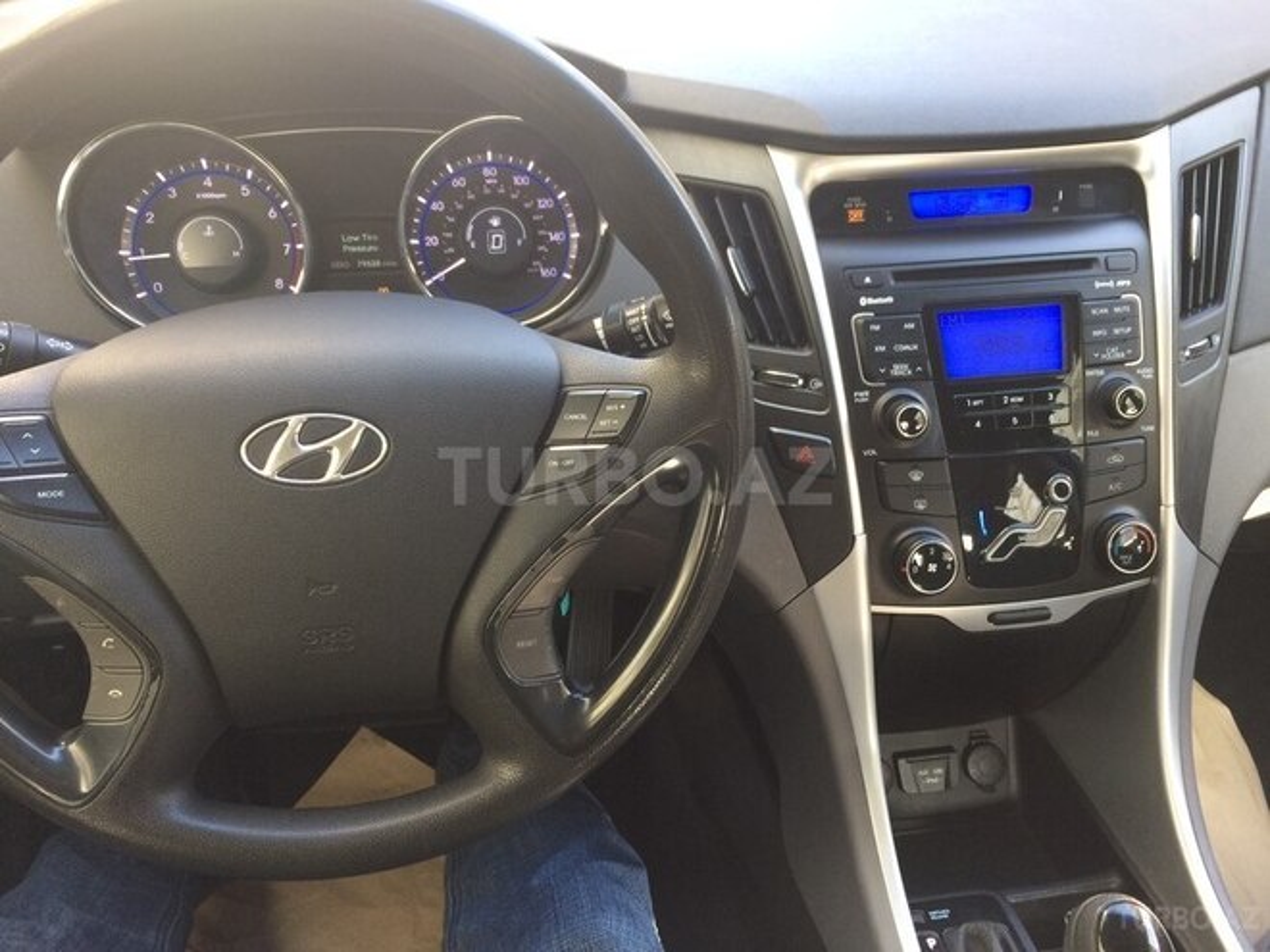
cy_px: 476
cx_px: 635
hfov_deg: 61.7
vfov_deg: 48.2
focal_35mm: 29
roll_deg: -1.5
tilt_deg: -33.2
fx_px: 1064
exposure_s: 1/33
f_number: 2.2
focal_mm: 4.15
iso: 50
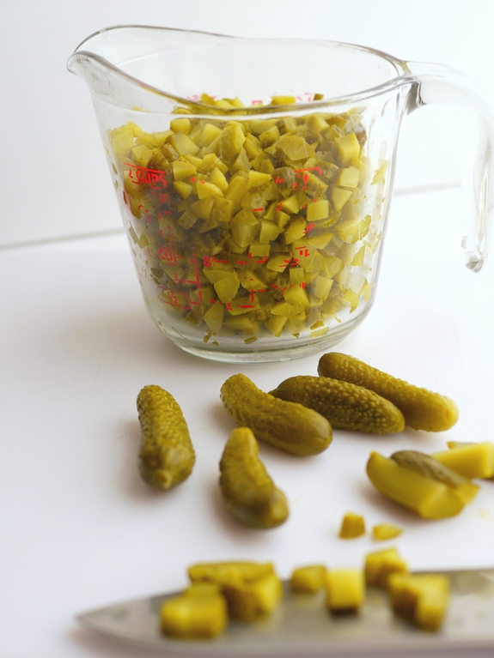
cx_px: 247
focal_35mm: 50
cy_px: 329
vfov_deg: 38.2
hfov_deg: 29.1
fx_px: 952
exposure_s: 1/400
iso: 100
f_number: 2.5
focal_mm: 25
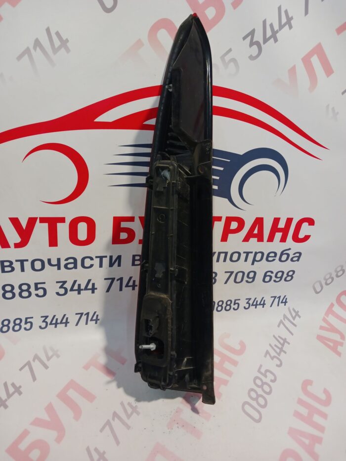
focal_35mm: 27
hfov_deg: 51.4
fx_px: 360
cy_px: 230
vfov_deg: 65.3
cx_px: 173
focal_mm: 4
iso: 160
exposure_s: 1/50
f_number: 1.8
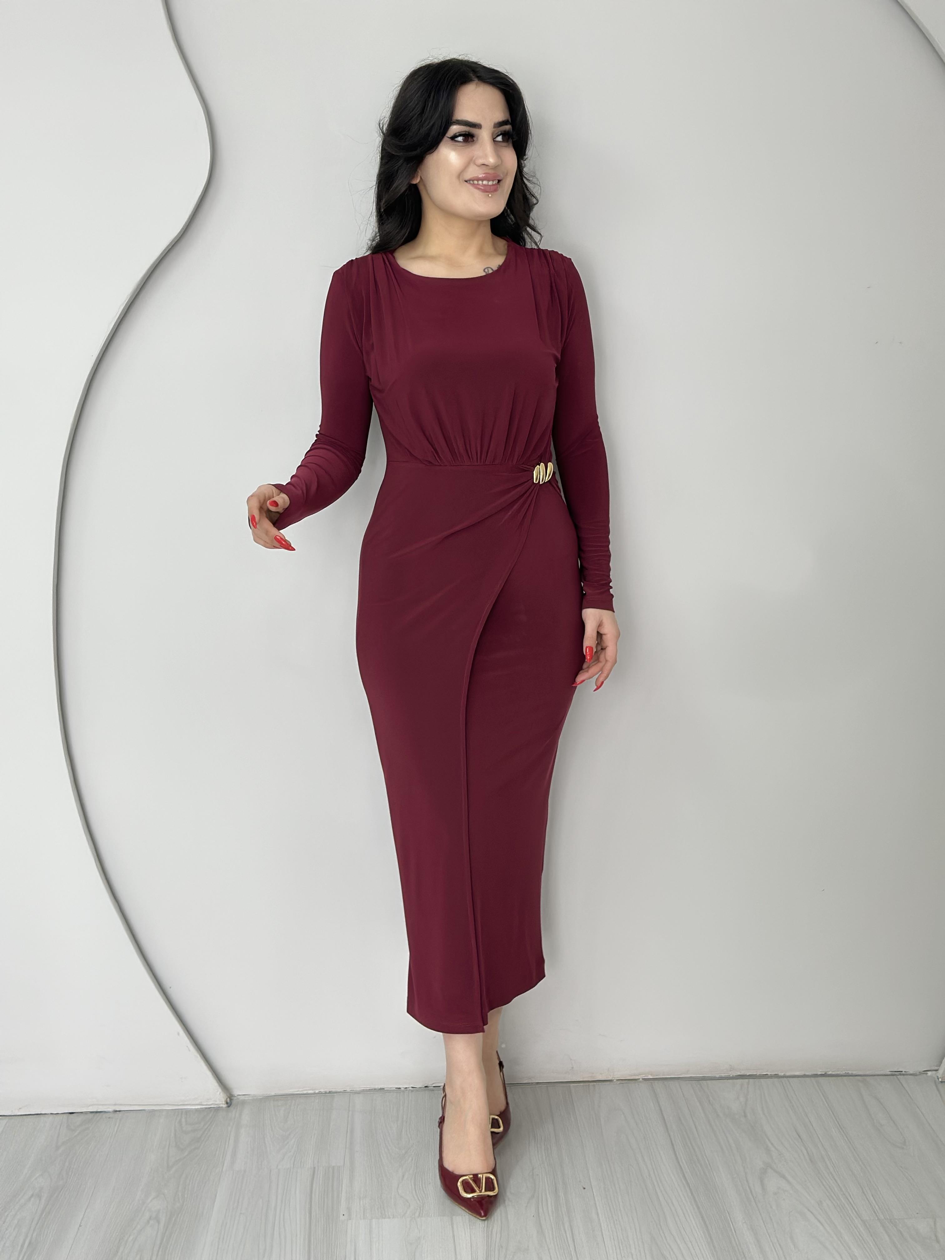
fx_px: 1747
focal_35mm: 48
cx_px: 472
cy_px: 630
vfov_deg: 39.7
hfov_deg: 30.3
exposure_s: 1/100
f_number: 1.78
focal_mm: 6.86
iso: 80
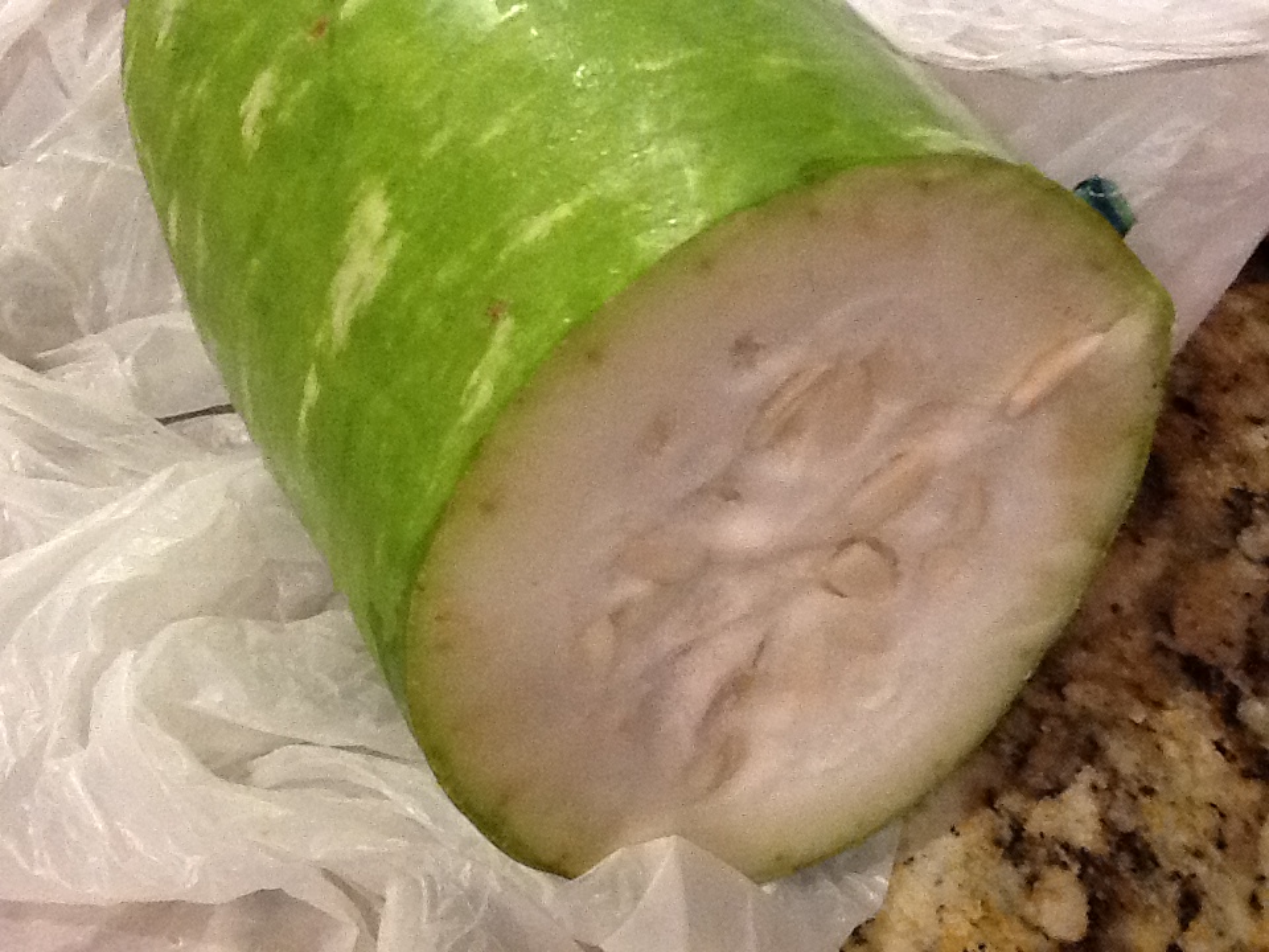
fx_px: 1613
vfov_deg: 32.9
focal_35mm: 44
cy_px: 476
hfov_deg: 42.9
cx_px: 634
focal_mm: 2.03
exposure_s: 1/30
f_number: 2.4
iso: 250
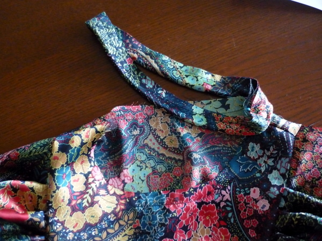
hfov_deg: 55.4
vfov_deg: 42.9
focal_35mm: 33
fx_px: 307
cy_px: 120
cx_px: 161
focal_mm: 5.5
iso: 800
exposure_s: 1/25
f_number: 2.8
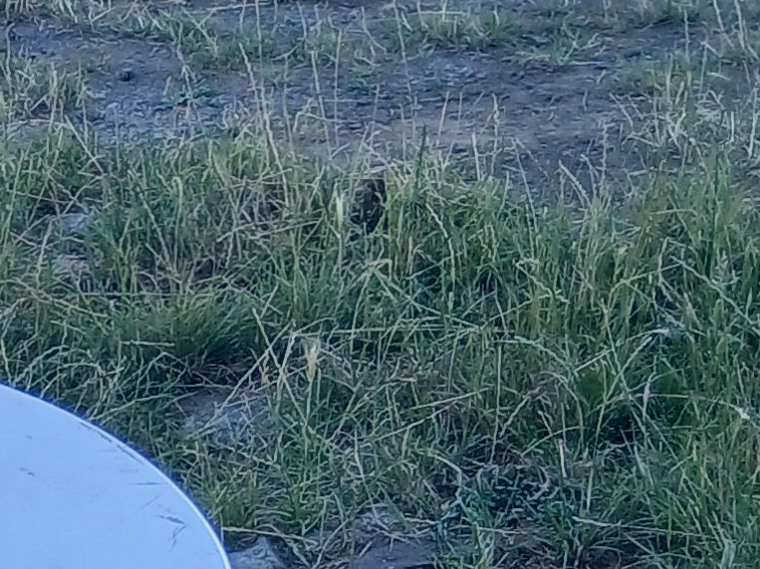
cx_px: -733
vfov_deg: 9.7
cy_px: 1272
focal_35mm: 139
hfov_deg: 12.6
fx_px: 3051
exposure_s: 1/134
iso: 20
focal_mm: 3.98
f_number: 1.8
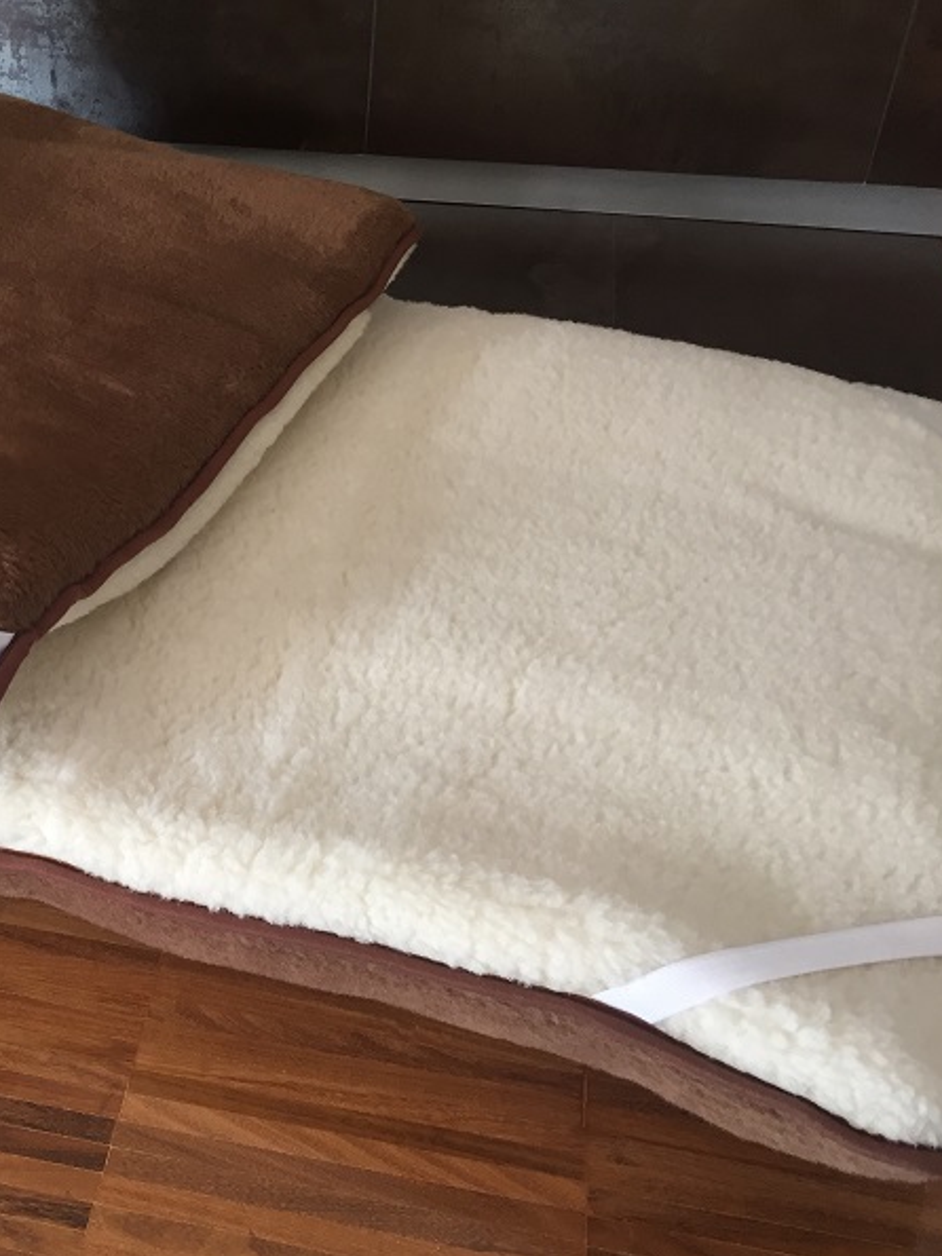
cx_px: 156
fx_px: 1416
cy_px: 629
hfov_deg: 35.3
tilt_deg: -39.4
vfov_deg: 47.9
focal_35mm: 39
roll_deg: +2.6
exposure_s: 1/33
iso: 40
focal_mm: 4.15
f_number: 2.2
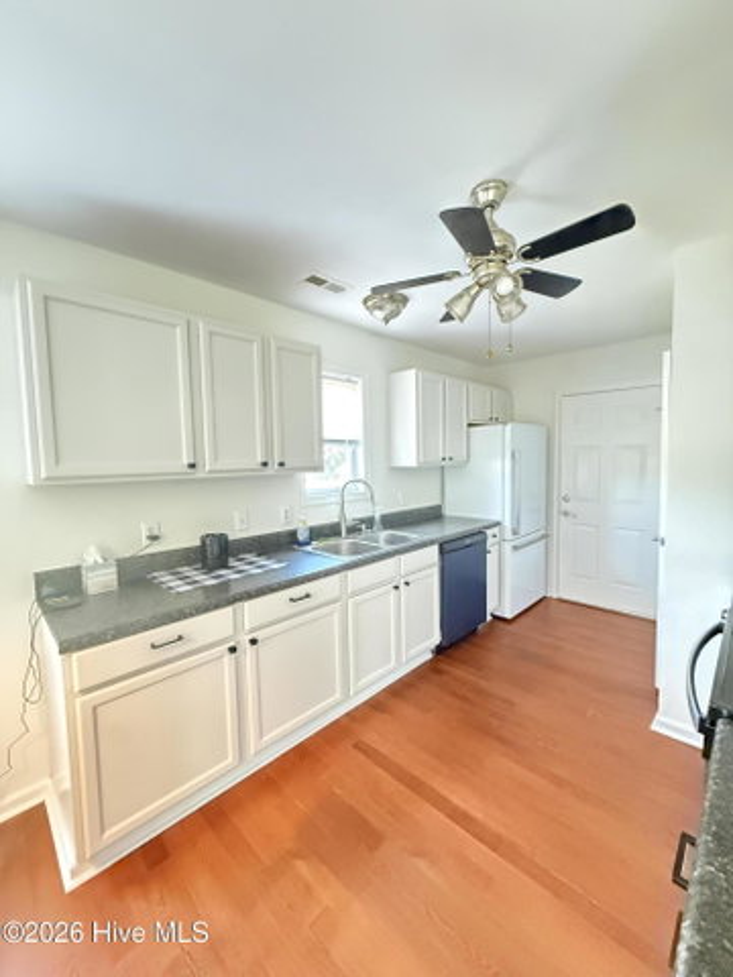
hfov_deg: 85.7
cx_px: 366
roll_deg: +1.0
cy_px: 488
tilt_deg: -4.3
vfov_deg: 102.1
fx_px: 395
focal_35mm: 14
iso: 2500
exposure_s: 1/30
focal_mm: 2.22
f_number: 2.2
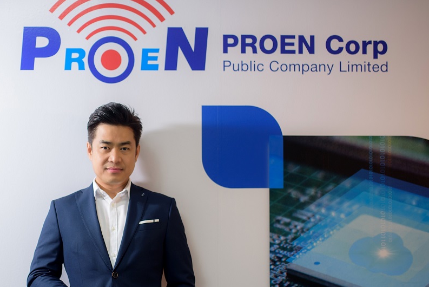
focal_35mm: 53
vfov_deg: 25.4
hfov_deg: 37.1
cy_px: 191
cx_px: 146
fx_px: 632
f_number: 1.8
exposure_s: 1/100
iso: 200
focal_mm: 35
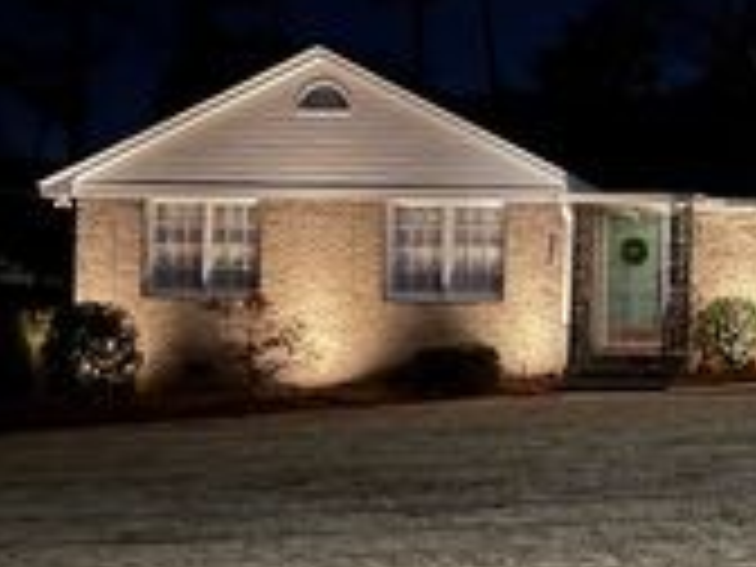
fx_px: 1245
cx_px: 891
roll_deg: -0.6
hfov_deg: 29.4
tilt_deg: +2.2
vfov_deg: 25.6
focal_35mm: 57
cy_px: 256
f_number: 1.78
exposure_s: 1/9
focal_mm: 6.76
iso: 1600
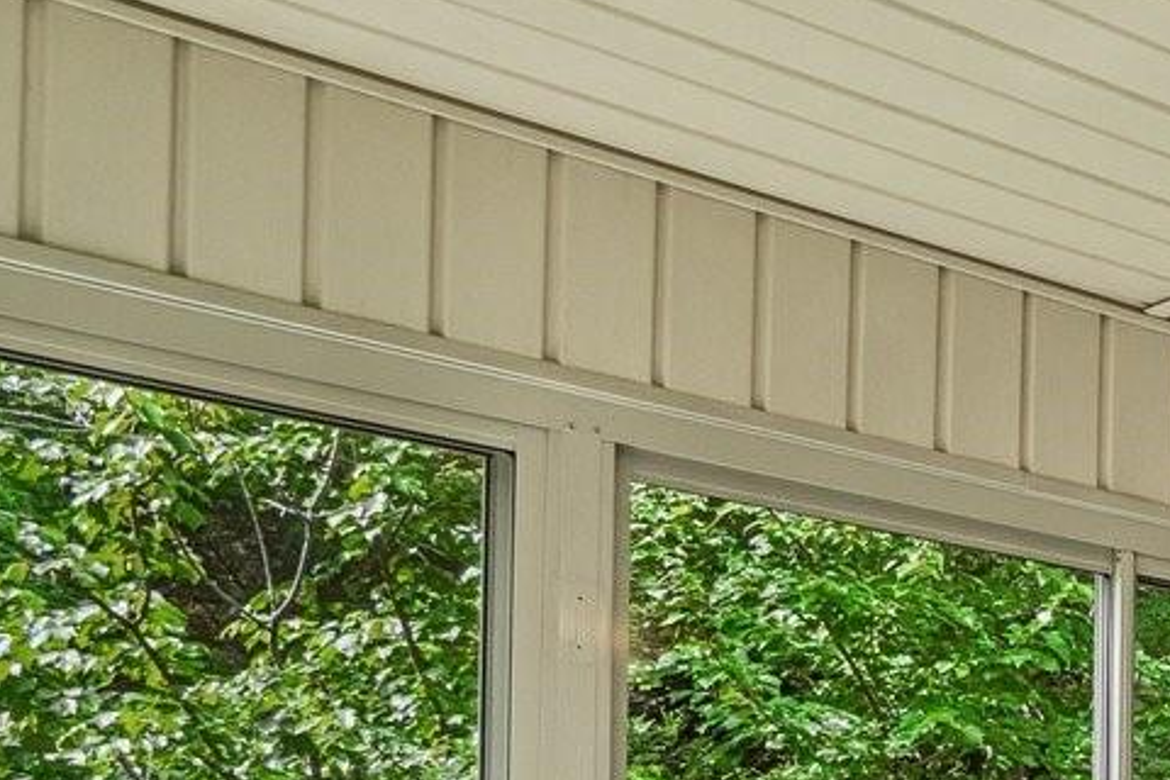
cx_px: 1979
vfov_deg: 19.1
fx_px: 2080
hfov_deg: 22.3
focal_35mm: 64
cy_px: 1103
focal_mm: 10
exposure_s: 1/50
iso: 100
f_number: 8
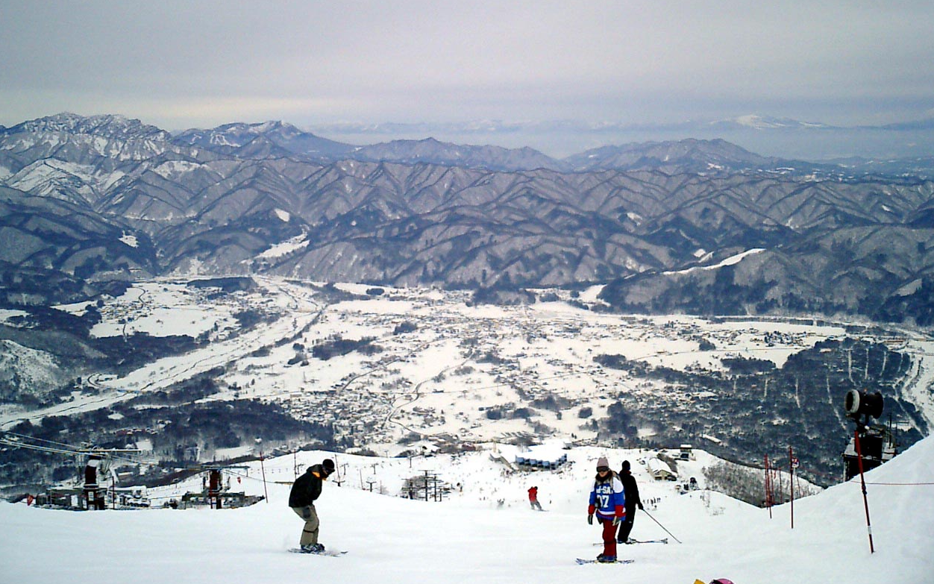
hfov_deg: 50.4
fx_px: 993
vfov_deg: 32.7
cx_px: 475
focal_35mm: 39
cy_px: 248
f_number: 3.2
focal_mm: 7.5
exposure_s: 1/3200
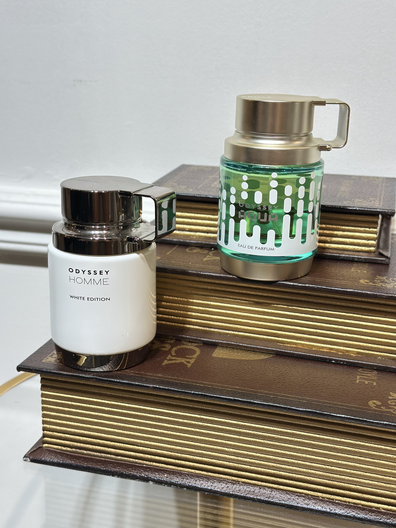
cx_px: 198
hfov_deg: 30.3
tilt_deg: -18.3
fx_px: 732
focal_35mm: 48
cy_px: 264
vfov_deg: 39.7
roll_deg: -1.5
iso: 80
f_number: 1.78
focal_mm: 6.86
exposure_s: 1/386
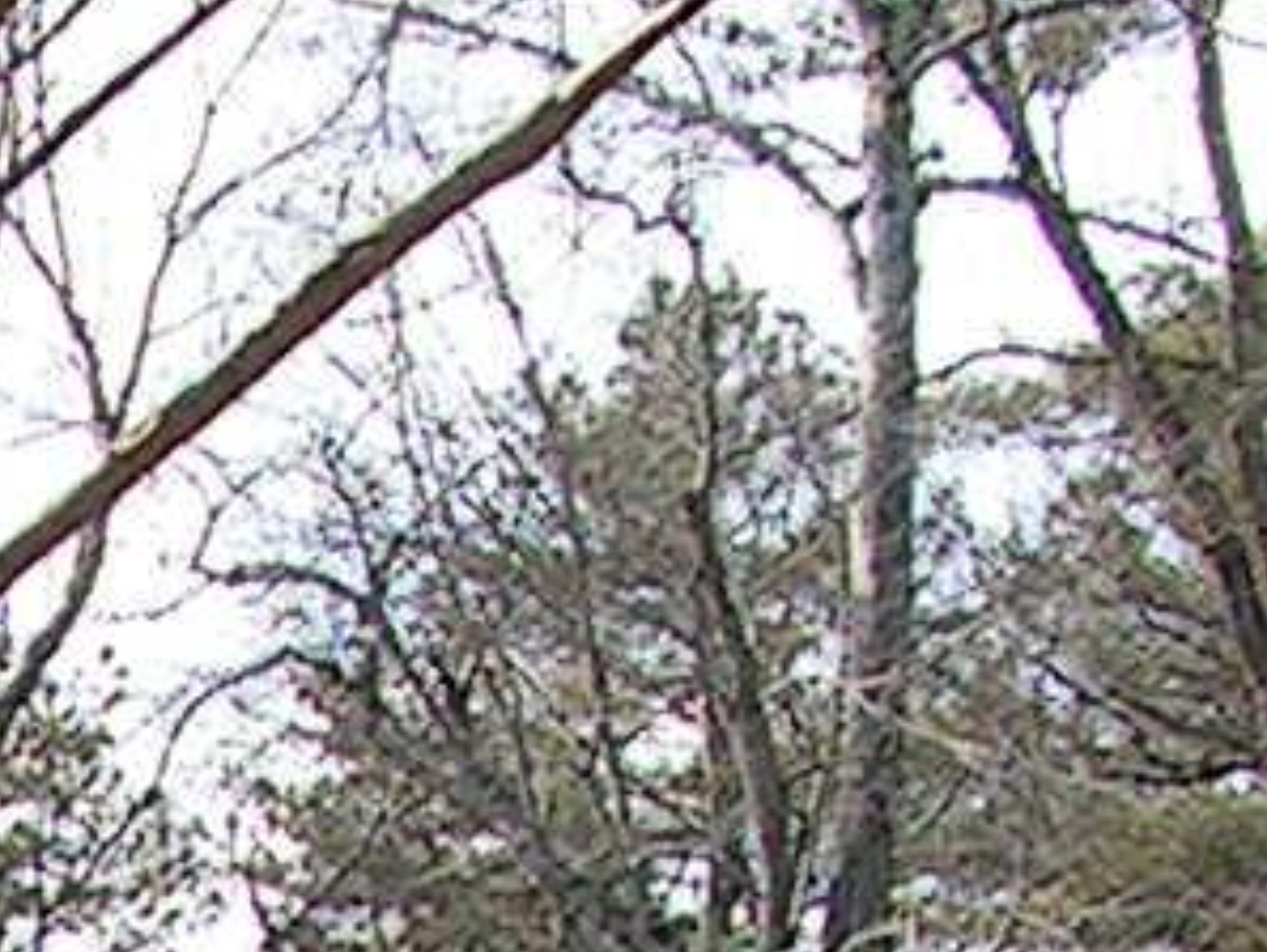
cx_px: -565
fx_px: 9048
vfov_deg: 5.8
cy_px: 2325
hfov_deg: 7.9
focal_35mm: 247
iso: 64
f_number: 4.8
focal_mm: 6
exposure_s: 1/200
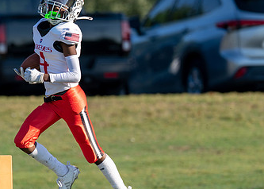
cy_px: 67
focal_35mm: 671
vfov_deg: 2.1
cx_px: 20
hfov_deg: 3.0
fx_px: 5032
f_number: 2.8
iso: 100
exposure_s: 1/1250
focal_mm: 200
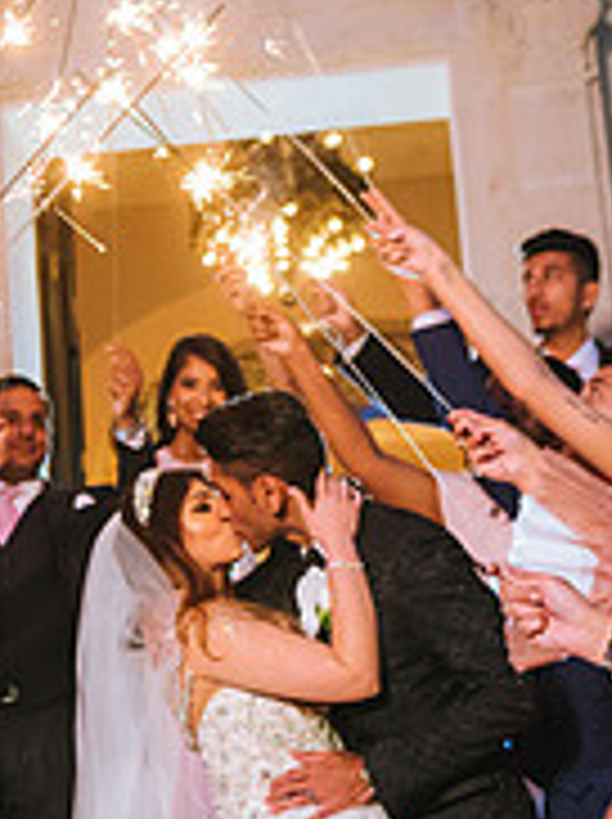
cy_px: 626
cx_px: 302
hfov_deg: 18.2
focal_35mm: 81
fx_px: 1914
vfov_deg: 23.9
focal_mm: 34
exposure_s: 1/125
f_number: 2.8
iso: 1600
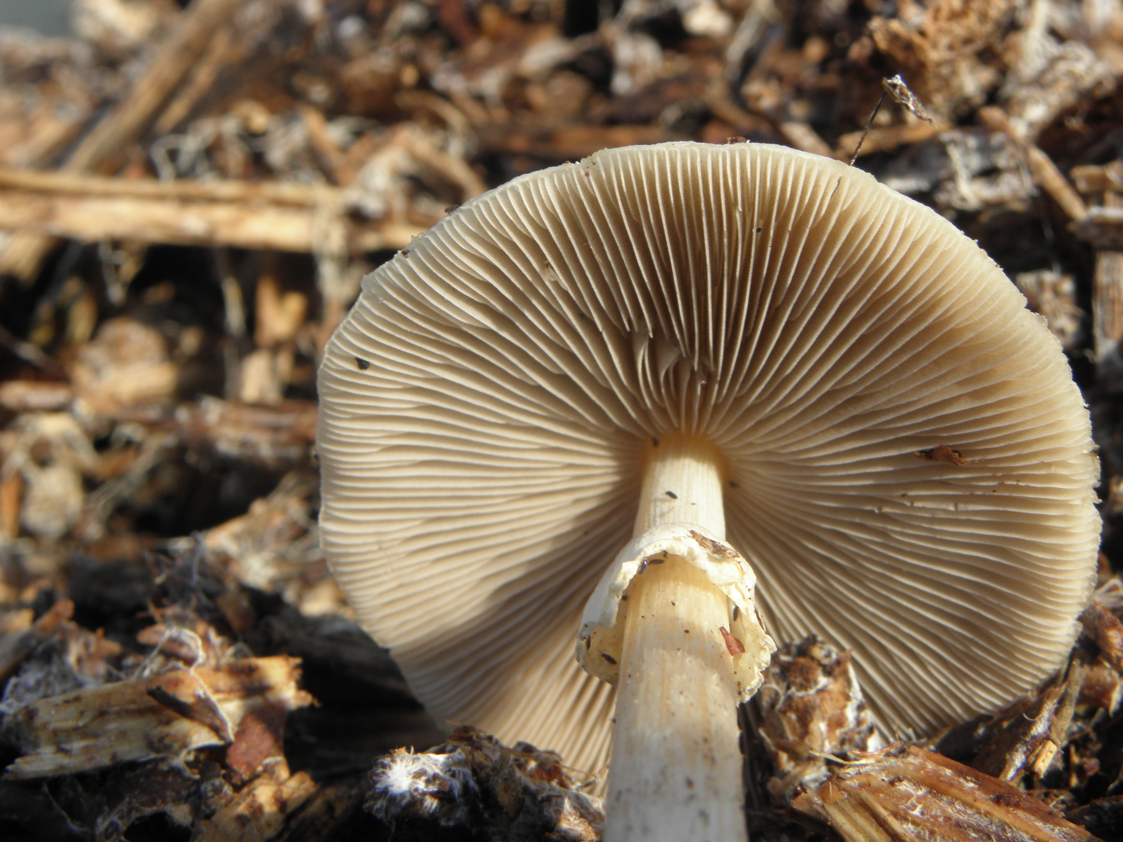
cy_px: 421
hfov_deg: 37.5
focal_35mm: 51
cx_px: 562
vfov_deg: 28.6
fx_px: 1655
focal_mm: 9.22
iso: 64
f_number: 5.6
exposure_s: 1/160
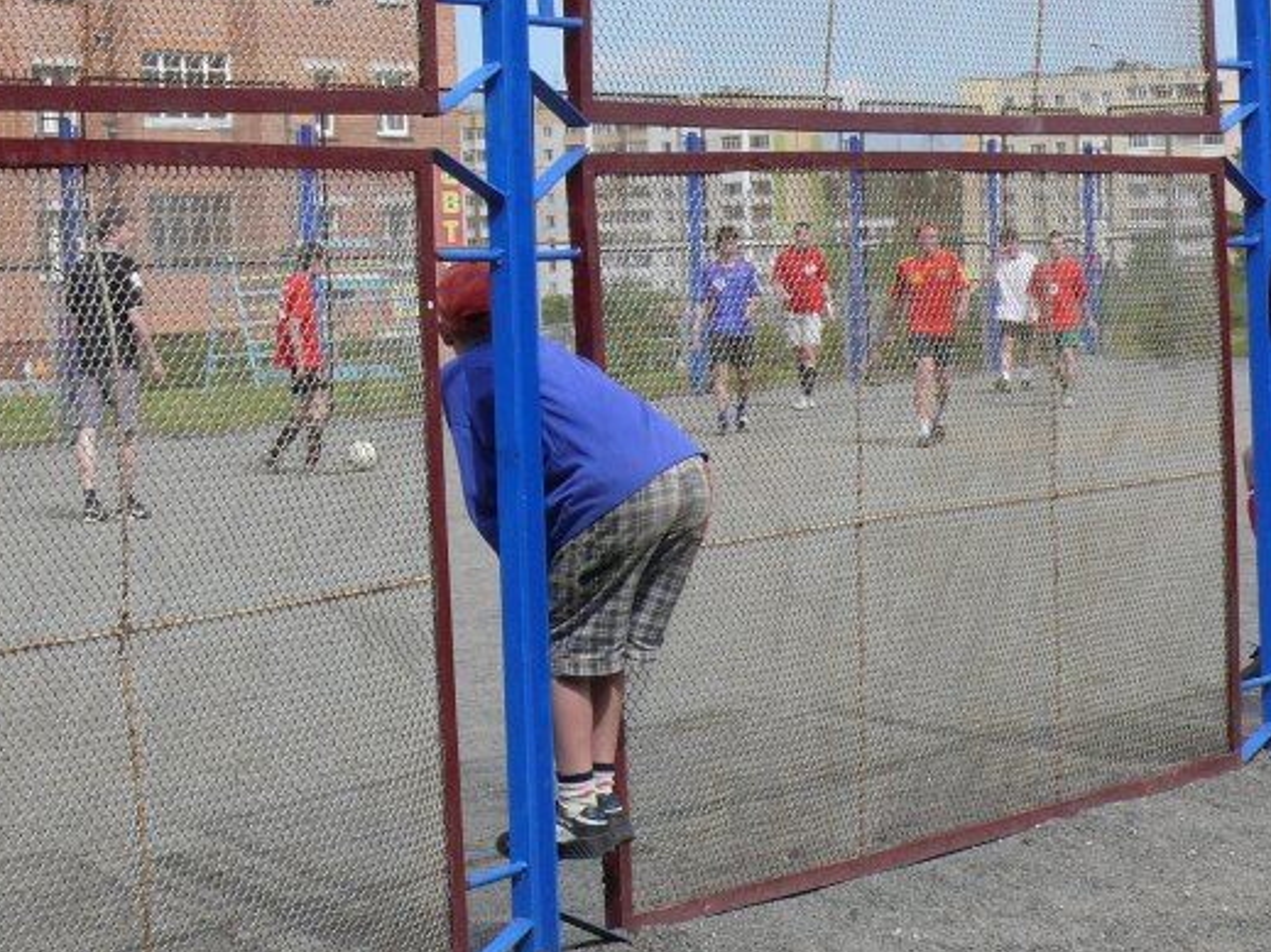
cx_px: 612
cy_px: 494
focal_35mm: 110
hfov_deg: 17.9
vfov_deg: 13.5
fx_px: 4038
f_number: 5.6
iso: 100
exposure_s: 1/500
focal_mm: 13.3
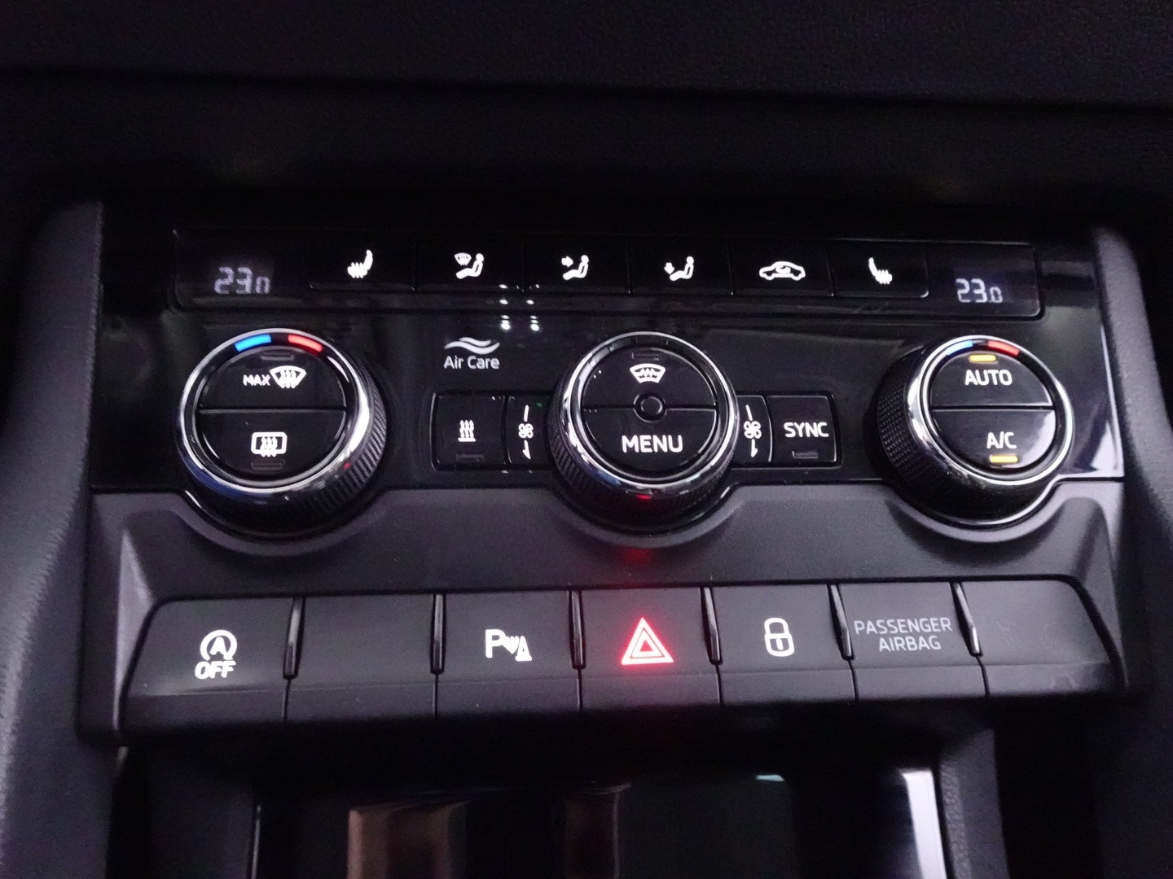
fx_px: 813
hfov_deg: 71.6
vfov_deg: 56.8
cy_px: 440
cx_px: 586
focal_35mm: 24
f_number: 3.5
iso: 2500
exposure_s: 1/8
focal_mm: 4.25
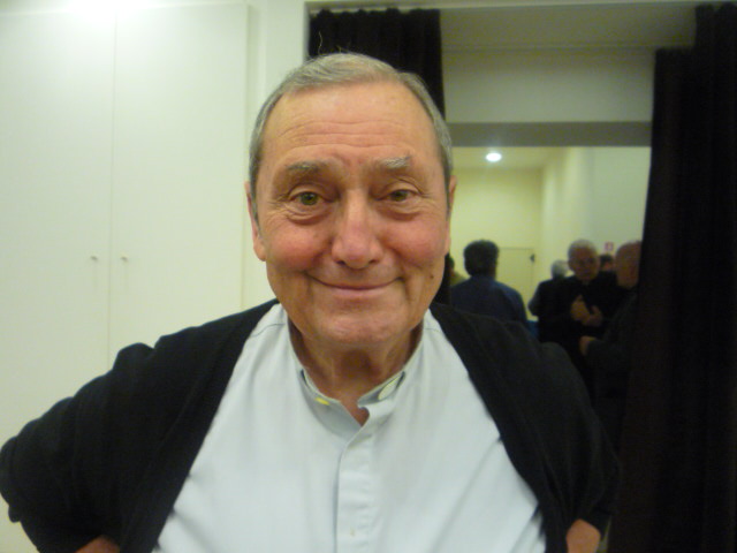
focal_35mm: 30
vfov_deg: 46.8
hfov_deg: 60.0
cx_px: 368
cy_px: 276
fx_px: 639
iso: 400
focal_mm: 5.2
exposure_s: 1/25
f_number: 3.3
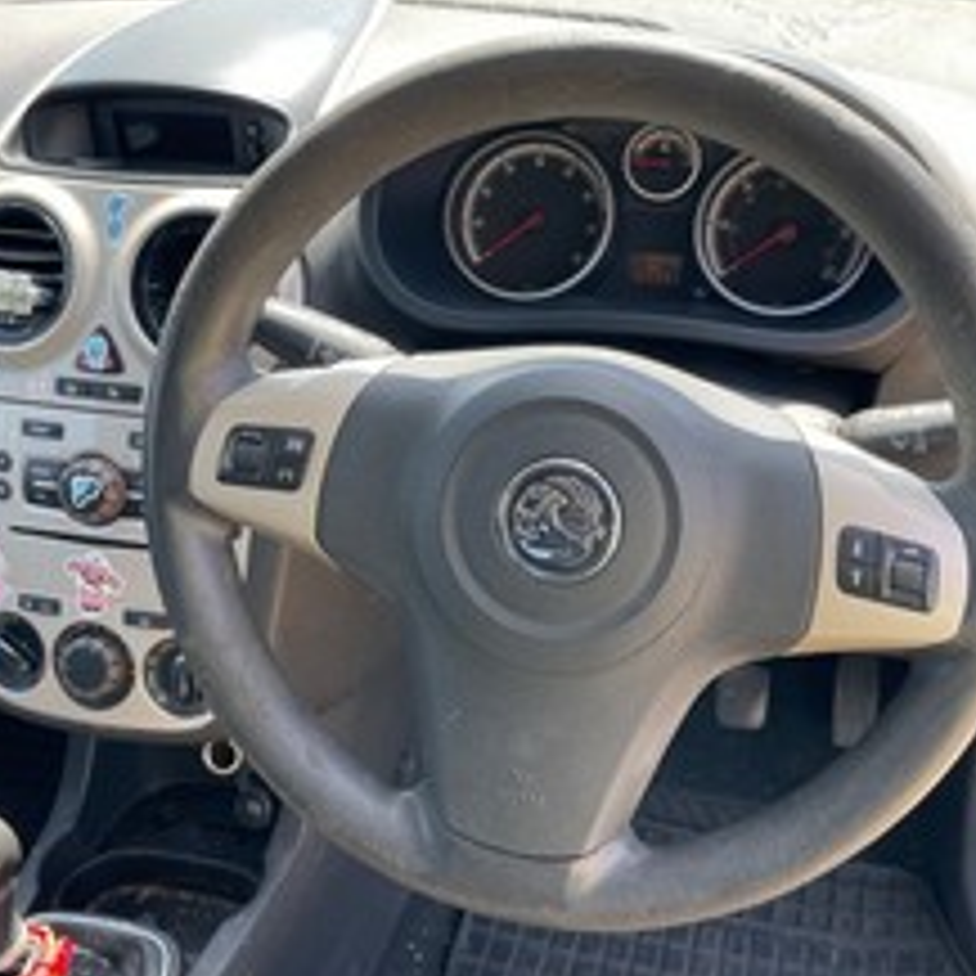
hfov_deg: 44.9
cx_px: 540
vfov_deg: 44.9
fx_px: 1180
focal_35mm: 37
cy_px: 495
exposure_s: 1/231
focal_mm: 4.2
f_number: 1.6
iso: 32
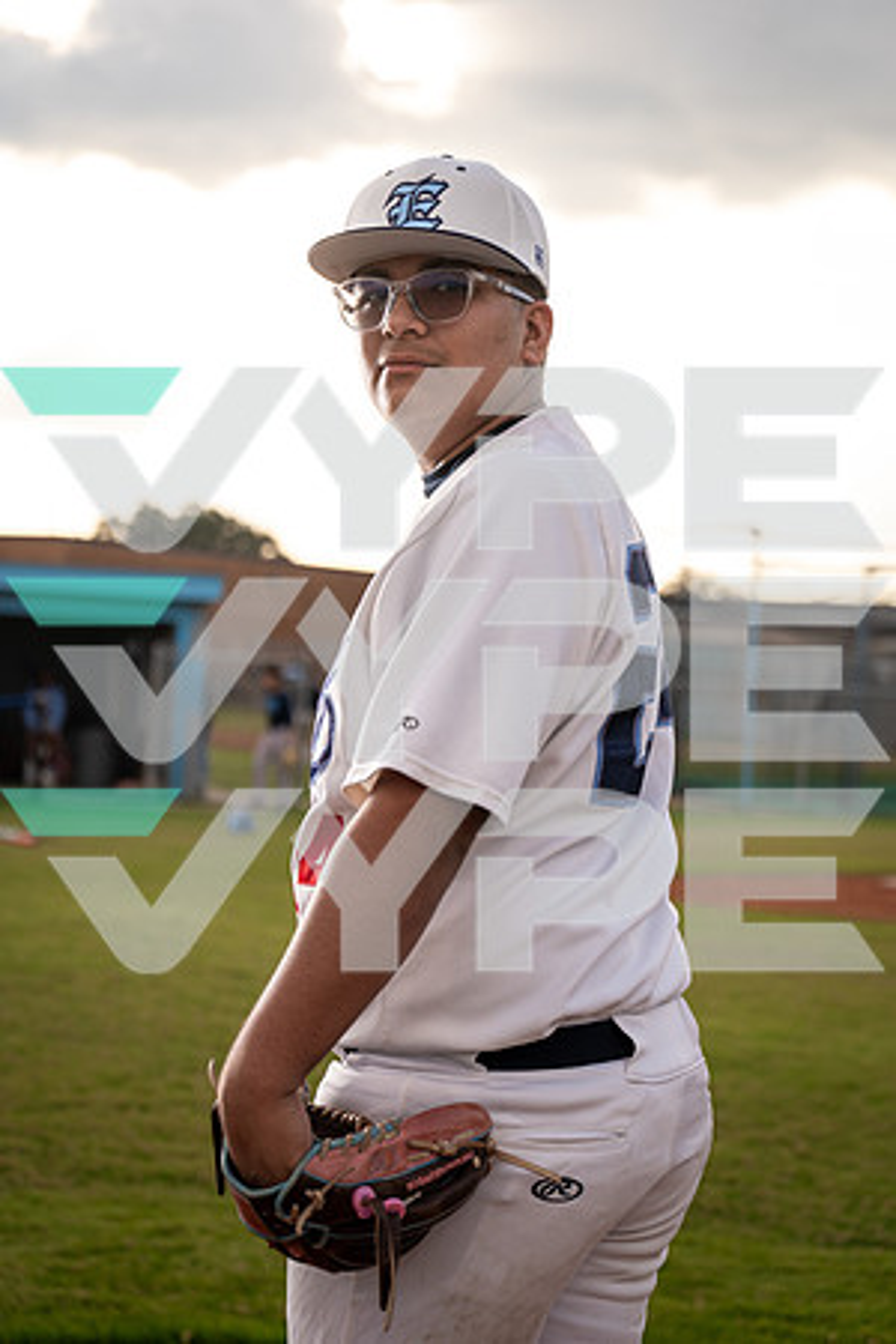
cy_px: 672
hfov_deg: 19.5
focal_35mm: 70
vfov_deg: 28.8
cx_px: 448
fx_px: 2613
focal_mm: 70
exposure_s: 1/1250
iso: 250
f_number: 4
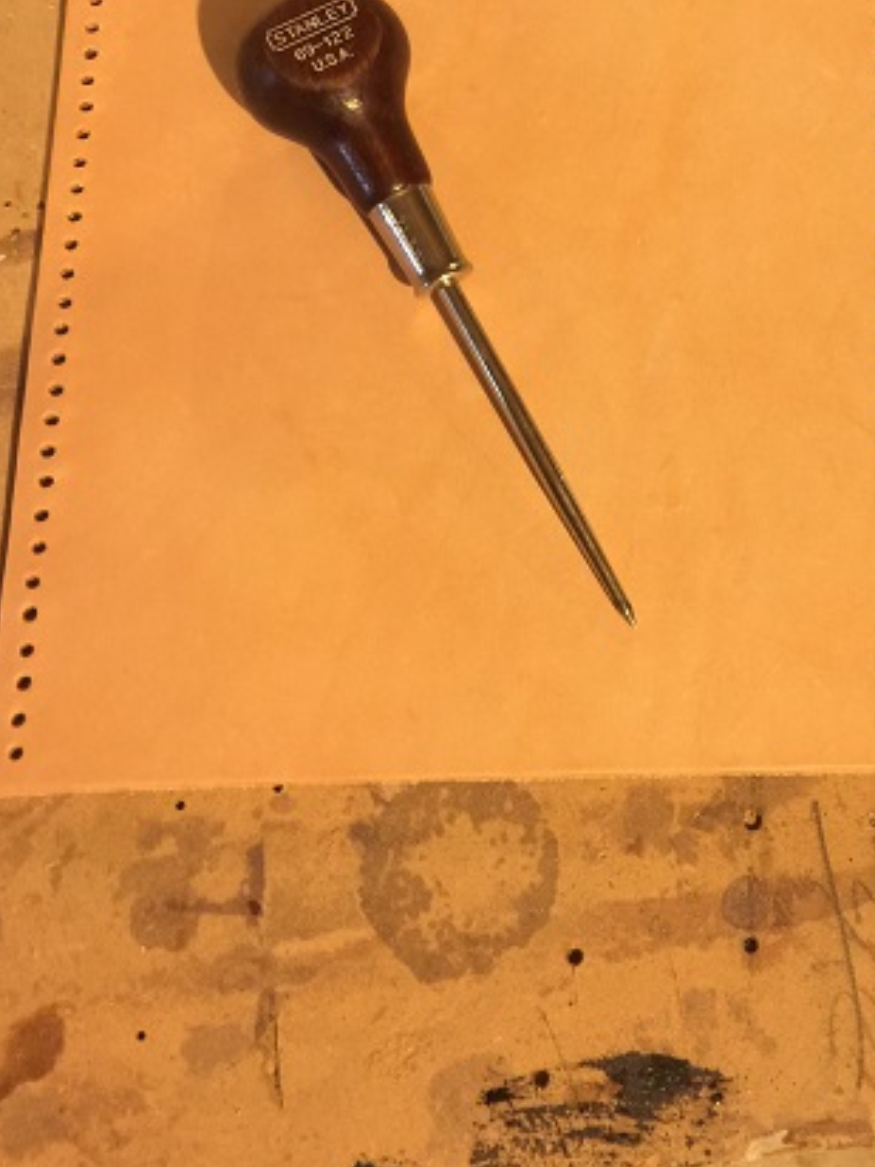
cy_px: 353
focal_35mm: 46
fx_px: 1550
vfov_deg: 40.5
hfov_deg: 31.0
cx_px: 651
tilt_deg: -68.8
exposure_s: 1/4
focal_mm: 4.15
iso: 80
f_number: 2.2
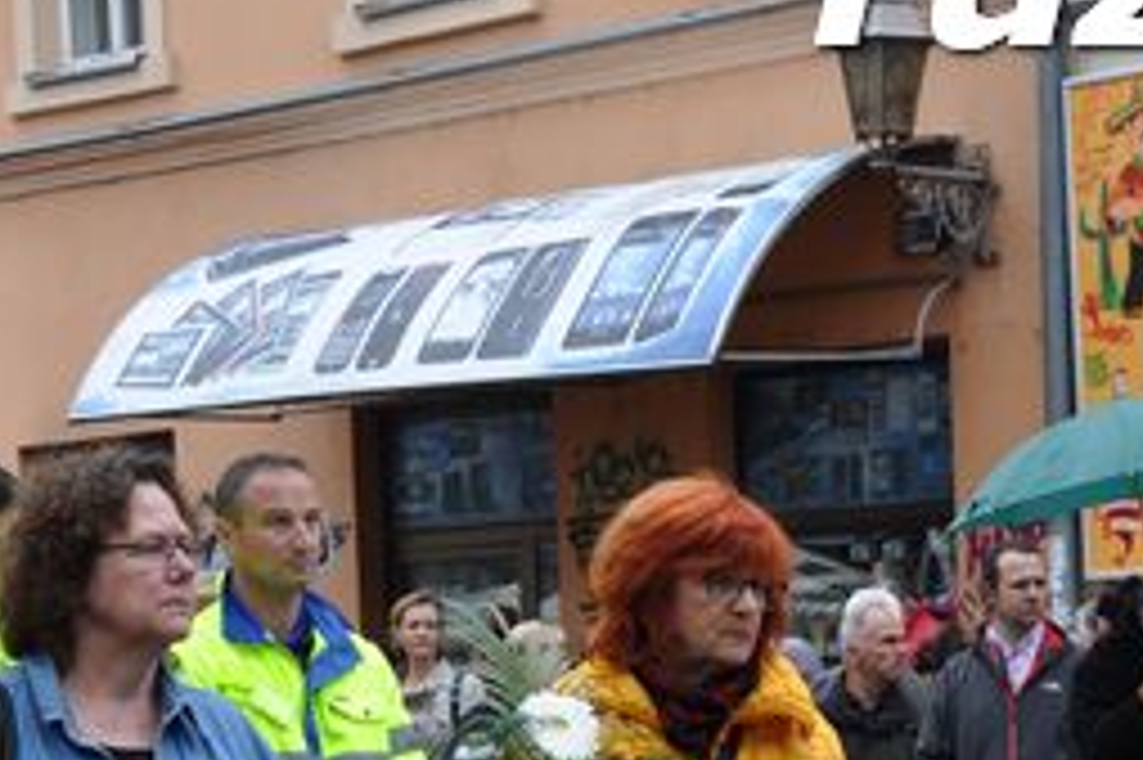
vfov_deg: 10.9
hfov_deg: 16.5
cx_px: 765
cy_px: 870
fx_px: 3934
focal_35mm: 124
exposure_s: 1/125
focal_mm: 30
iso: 200
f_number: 5.6
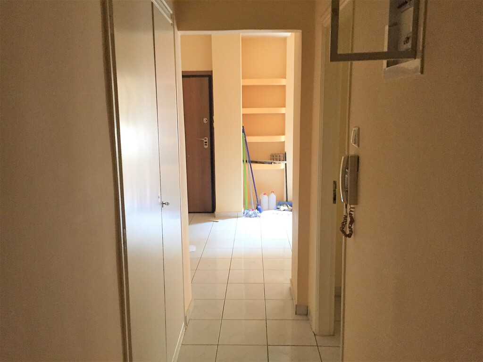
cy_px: 181
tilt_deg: -9.5
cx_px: 242
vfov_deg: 48.2
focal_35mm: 29
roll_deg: -0.5
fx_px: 405
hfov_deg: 61.7
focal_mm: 4.15
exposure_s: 1/25
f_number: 2.2
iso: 250
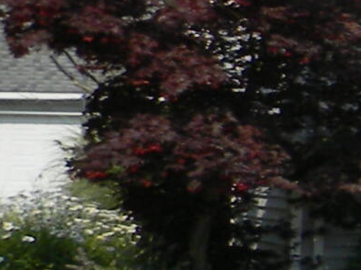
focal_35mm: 214
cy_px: 59
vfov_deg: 6.9
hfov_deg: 7.2
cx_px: 1375
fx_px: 2230
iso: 80
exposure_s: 1/241
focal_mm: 5
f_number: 7
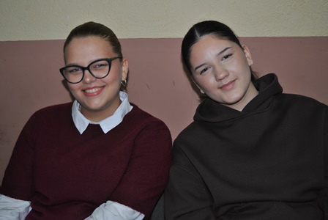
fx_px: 438
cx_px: 164
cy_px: 110
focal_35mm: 48
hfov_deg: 41.1
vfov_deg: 28.2
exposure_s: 1/60
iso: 200
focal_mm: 32
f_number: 4.5
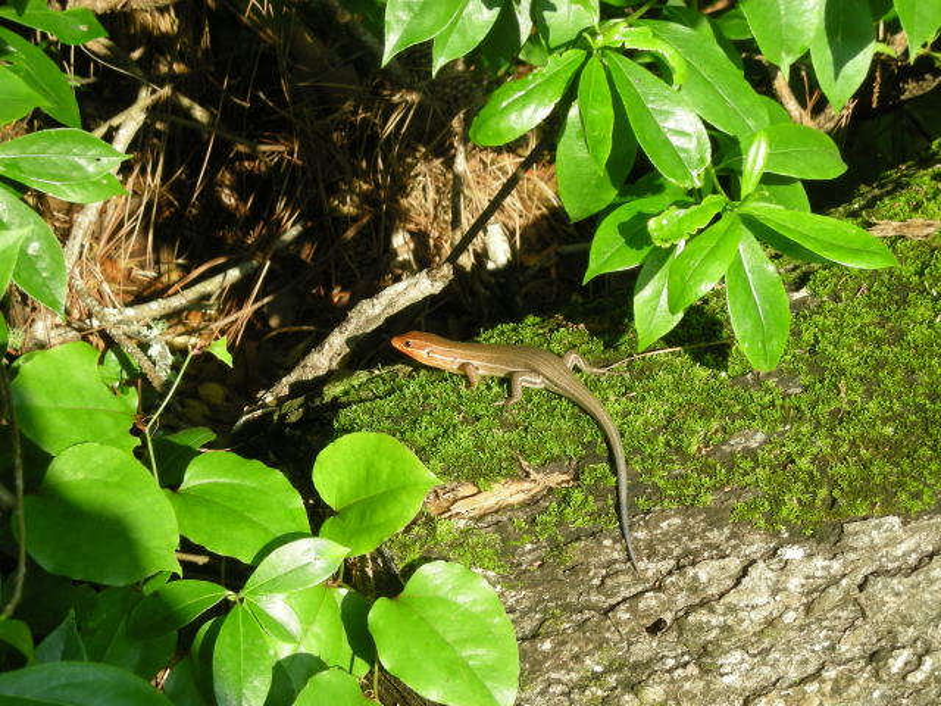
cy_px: 353
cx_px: 470
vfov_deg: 14.1
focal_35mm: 105
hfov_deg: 18.7
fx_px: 2854
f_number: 4.7
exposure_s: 1/88.8
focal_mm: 17.1
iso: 50
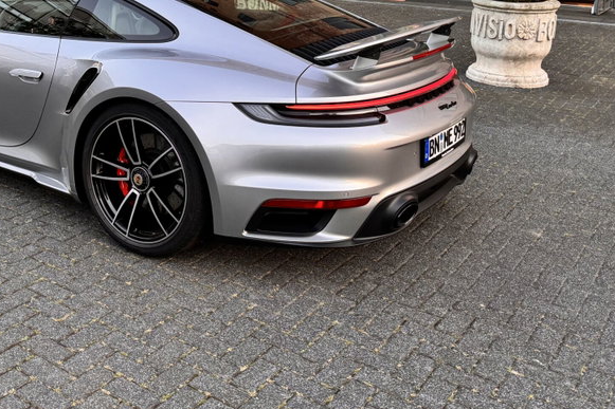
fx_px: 751
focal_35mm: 44
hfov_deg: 43.2
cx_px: 160
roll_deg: +0.9
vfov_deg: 29.6
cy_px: 68
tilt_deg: -11.7
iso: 200
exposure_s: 1/121
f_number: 1.78
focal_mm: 6.76
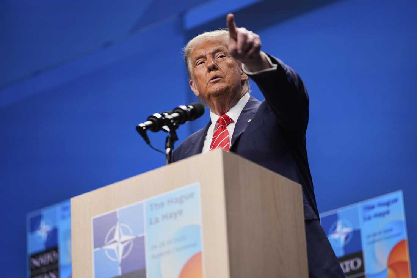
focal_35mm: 135
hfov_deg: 15.2
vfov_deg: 10.2
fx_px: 1563
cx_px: 208
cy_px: 139
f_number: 2
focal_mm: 135
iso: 500
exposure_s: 1/500
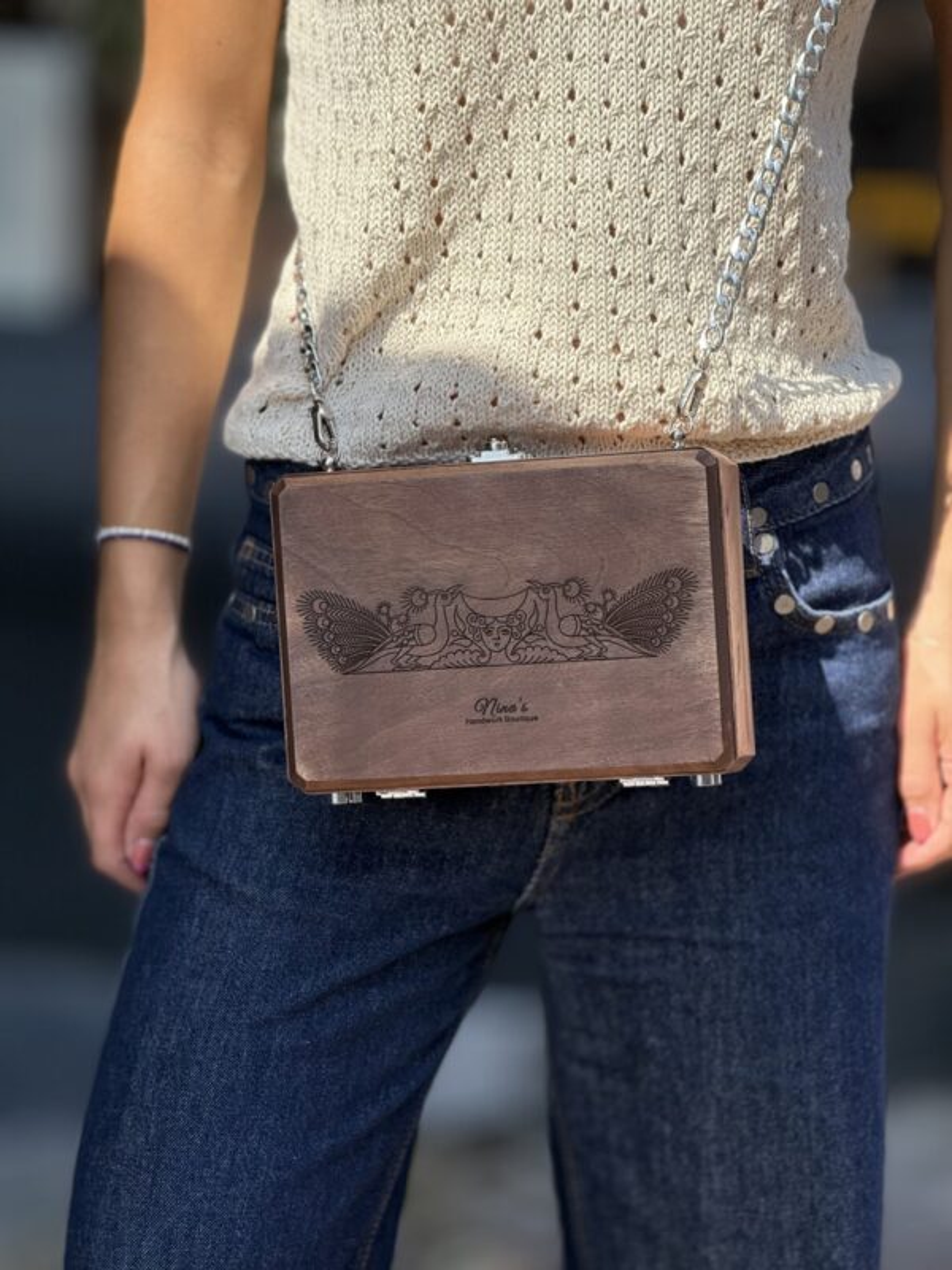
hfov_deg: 12.3
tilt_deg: -9.9
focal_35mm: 120
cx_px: 476
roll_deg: -3.3
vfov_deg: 16.4
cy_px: 635
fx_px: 4400
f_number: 2.8
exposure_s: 1/728
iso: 50
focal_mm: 15.66
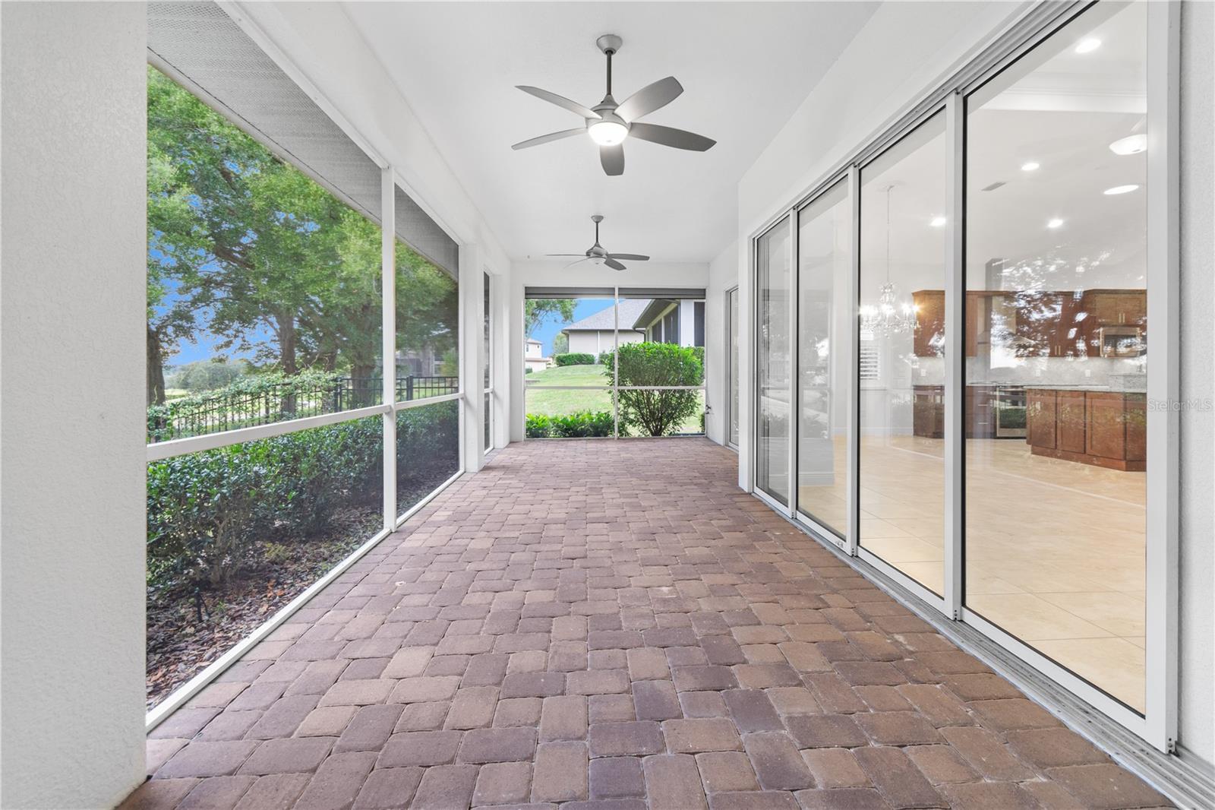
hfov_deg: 100.4
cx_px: 608
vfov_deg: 77.3
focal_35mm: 15
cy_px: 405
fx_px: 506
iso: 320
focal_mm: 10
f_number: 7.1
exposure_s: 1/4
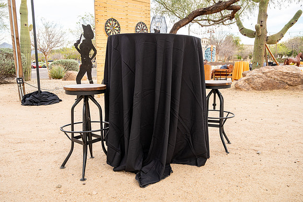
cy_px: 101
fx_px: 257
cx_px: 152
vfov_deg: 42.9
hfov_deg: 61.1
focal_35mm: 30
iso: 200
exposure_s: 1/60
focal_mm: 30.5
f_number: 6.3
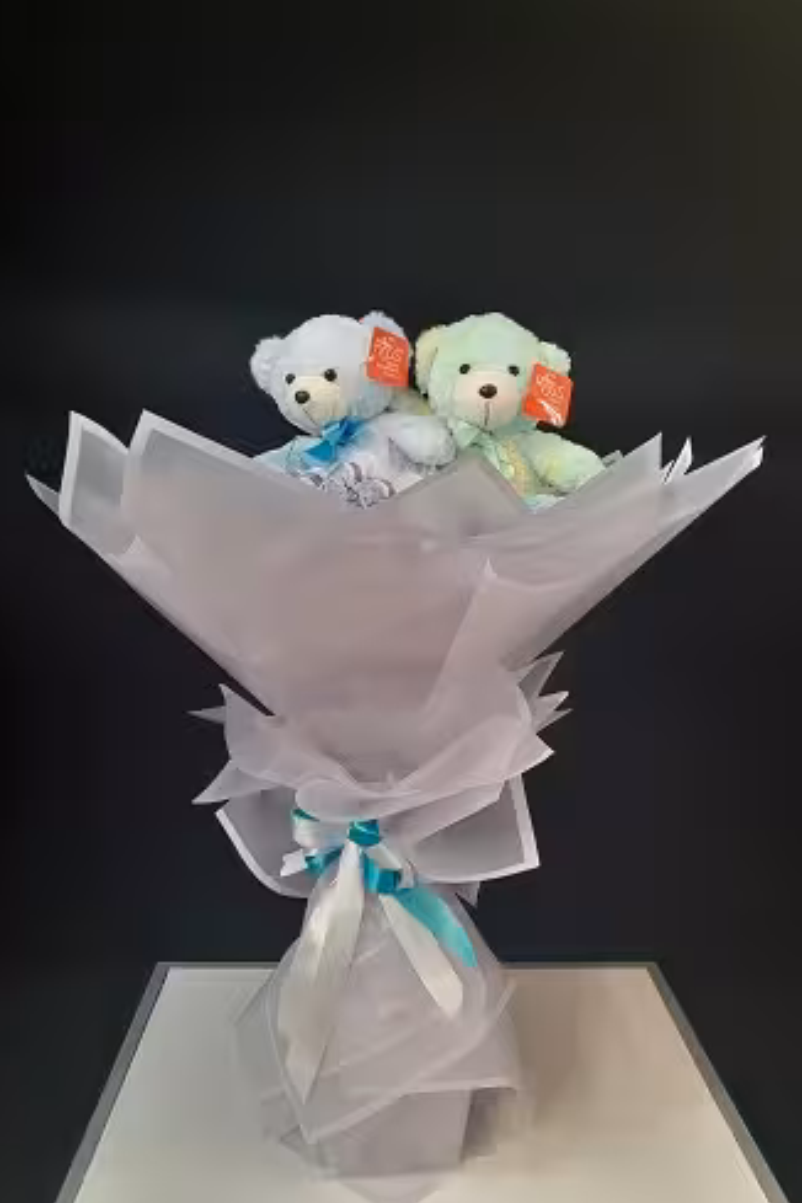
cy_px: 586
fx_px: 936
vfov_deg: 65.5
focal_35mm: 28
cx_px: 413
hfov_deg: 46.4
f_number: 1.8
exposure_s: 1/50
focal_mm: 3.98
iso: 250
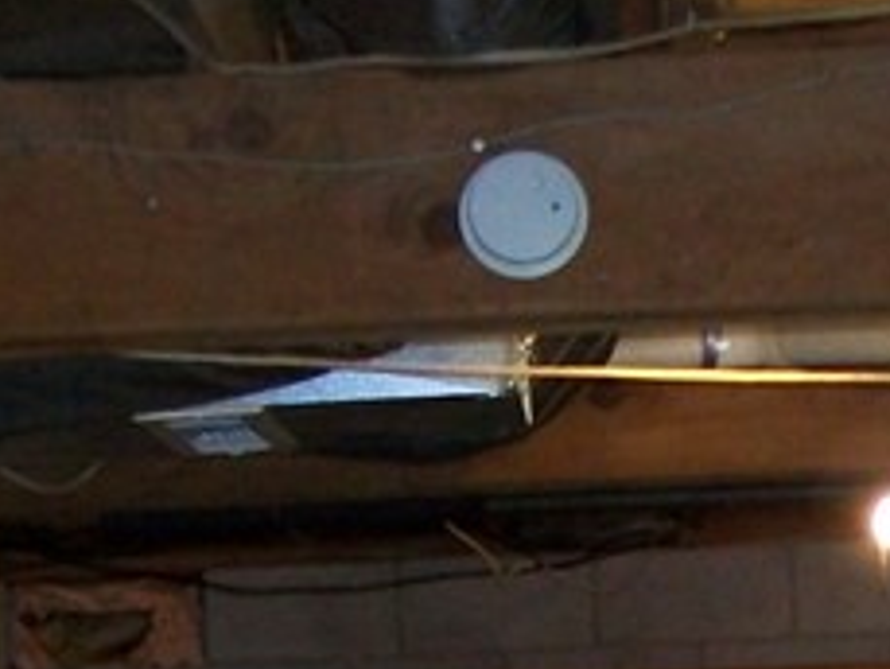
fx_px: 3910
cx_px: 979
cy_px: 1089
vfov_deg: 9.4
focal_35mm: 152
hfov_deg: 12.8
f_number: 2.7
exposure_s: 1/60
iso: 160
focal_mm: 6.1
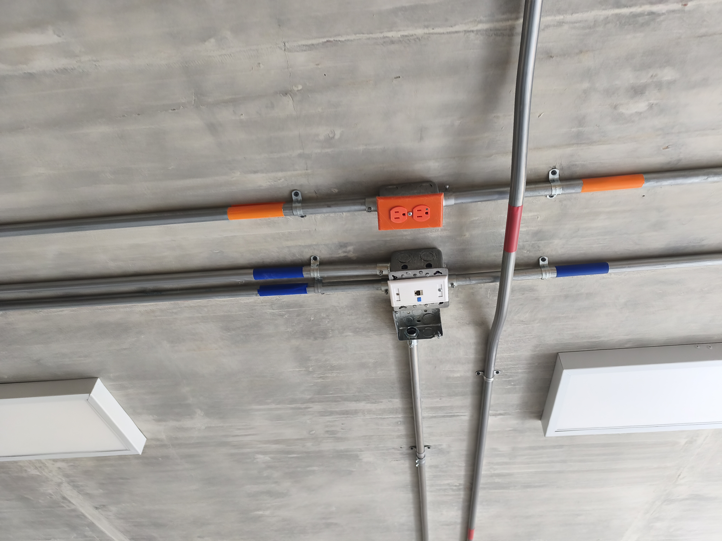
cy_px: 270
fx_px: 480
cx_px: 361
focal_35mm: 23
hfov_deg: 73.9
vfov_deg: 58.9
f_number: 1.65
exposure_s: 1/120
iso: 250
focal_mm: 6.14
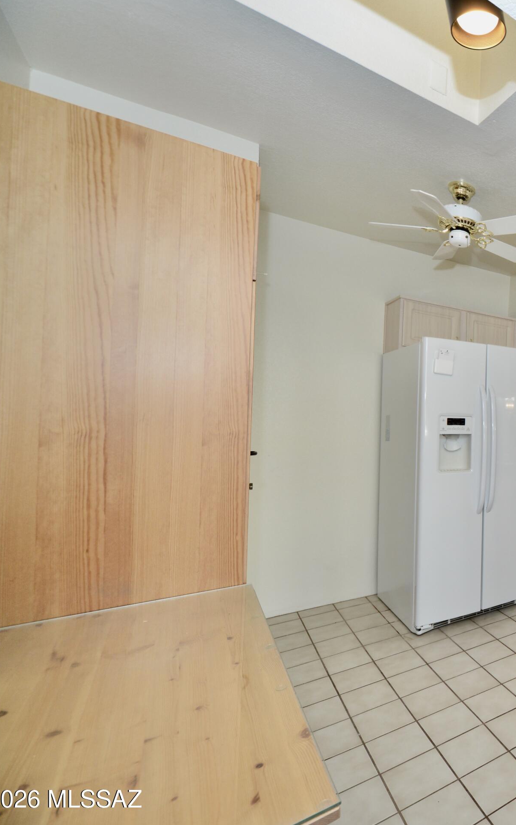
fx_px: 427
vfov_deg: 88.0
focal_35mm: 19
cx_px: 608
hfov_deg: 42.7
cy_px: 411
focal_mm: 12
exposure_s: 1/60
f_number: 7.1
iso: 800
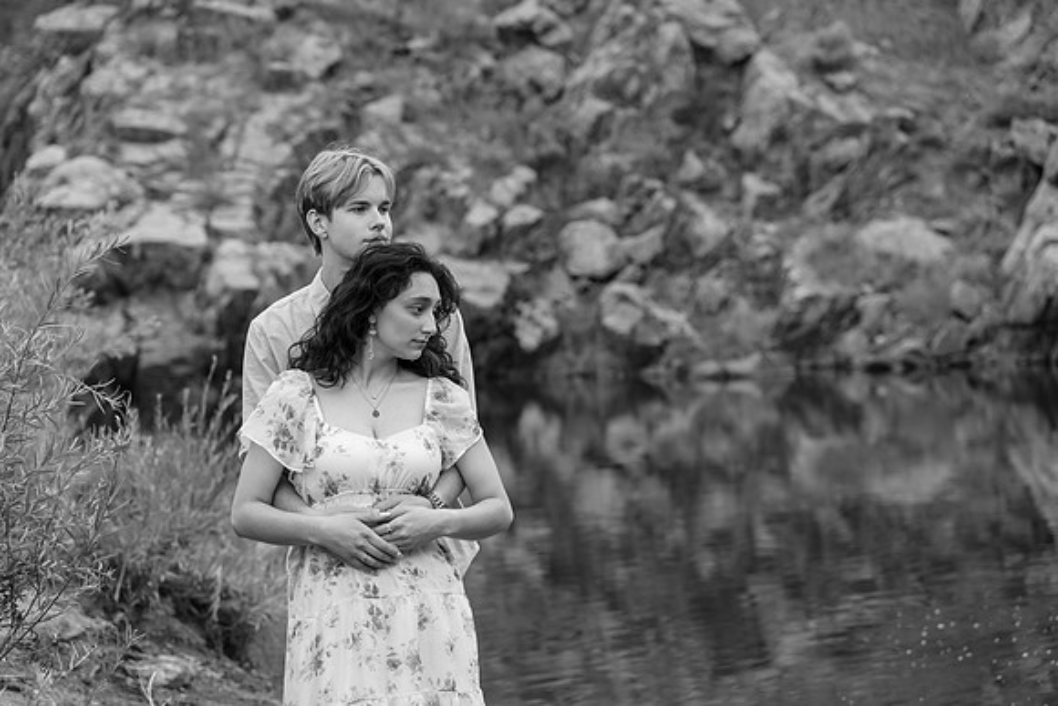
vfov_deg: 19.5
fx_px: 2058
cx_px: 529
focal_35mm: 70
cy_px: 353
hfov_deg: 28.8
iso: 320
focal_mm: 70
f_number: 3.5
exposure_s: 1/250
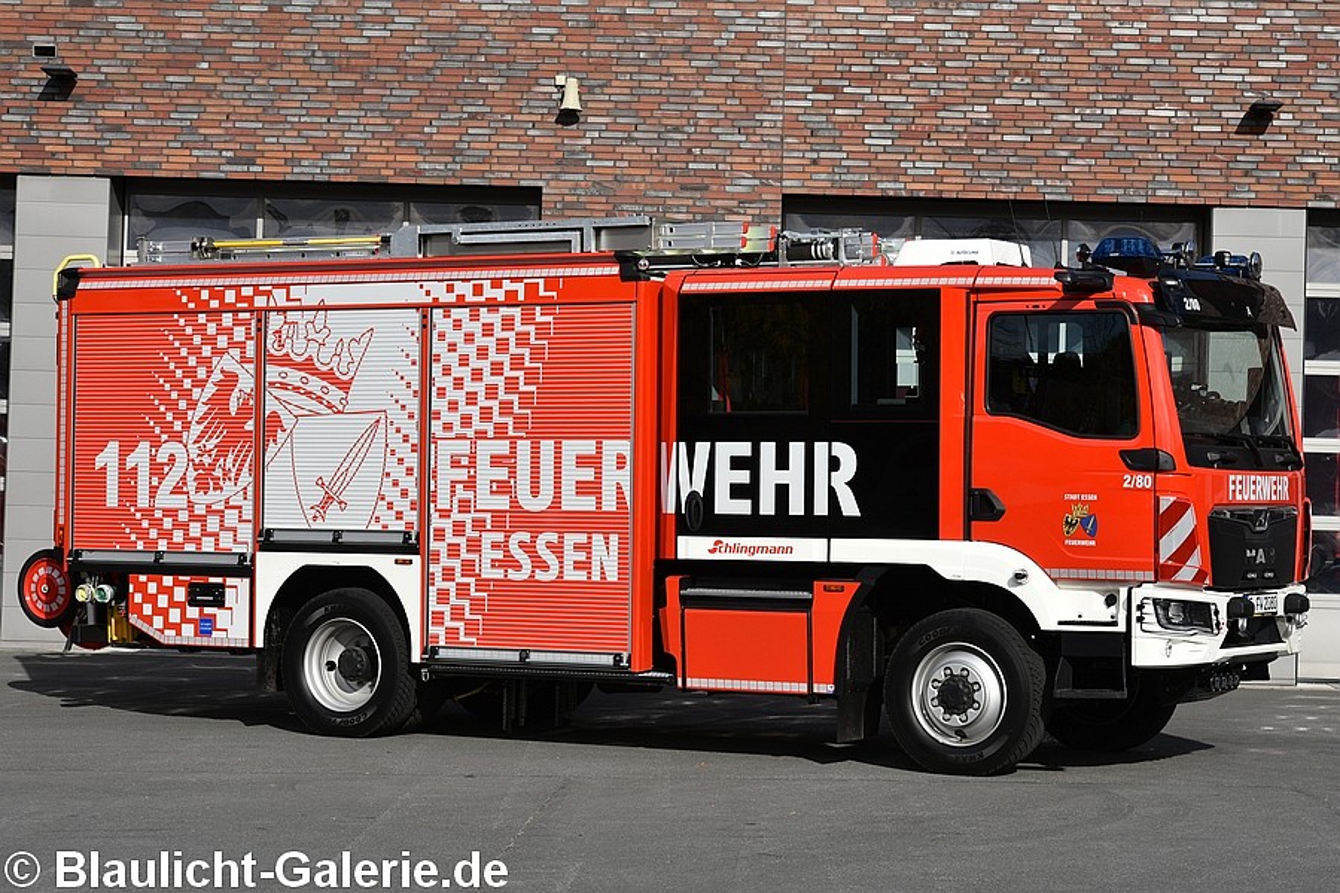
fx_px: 2978
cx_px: 670
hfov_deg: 25.4
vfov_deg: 17.1
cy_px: 446
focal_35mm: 80
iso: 200
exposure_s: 1/400
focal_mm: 80
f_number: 10
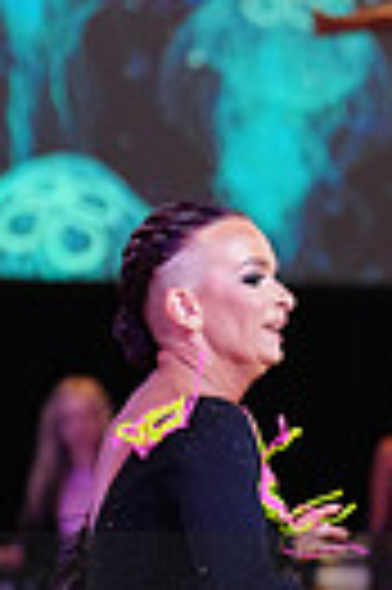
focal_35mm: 421
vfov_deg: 4.9
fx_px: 6894
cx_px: 570
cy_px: 685
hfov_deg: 3.2
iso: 2000
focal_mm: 95
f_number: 2.8
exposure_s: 1/320
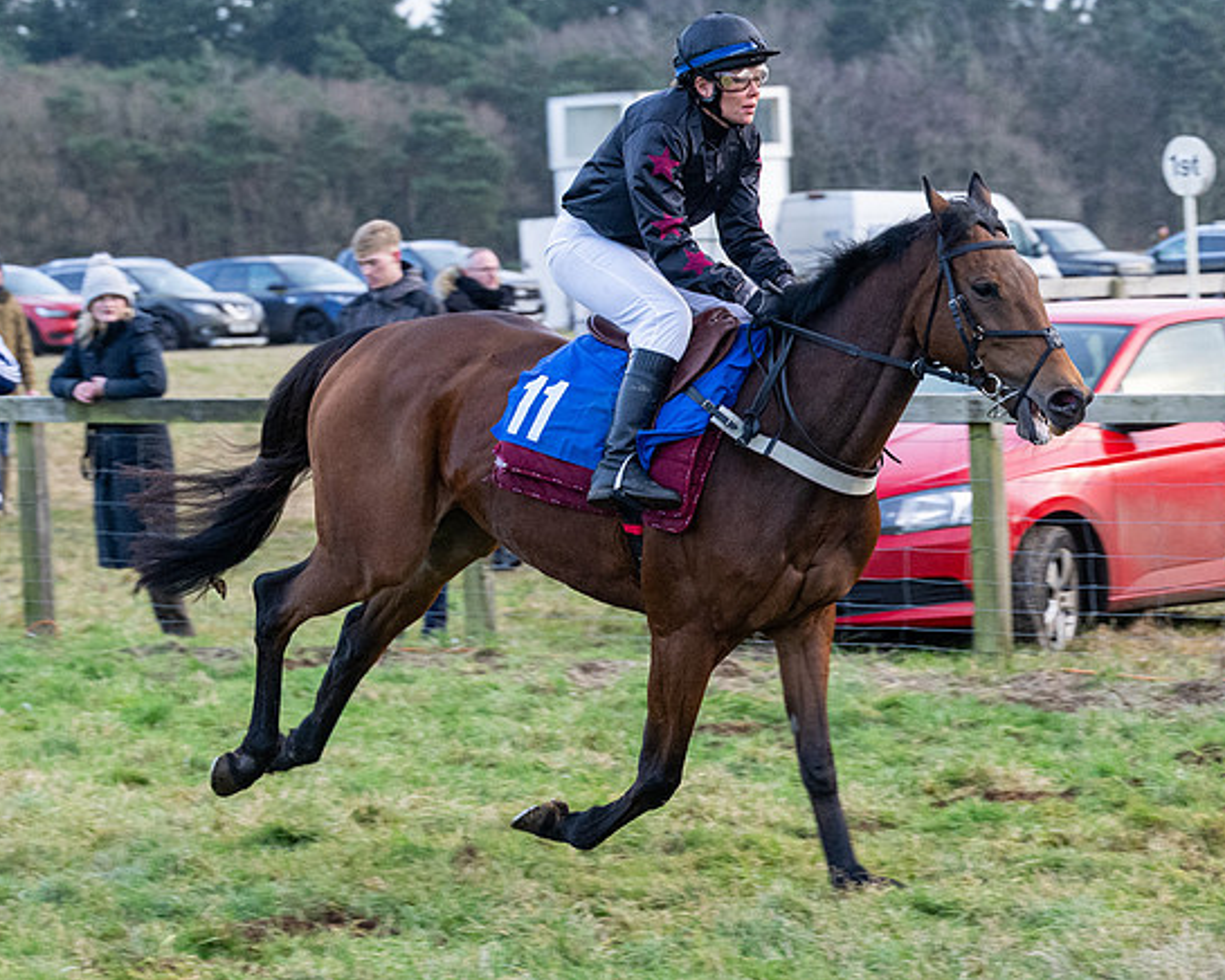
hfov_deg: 12.4
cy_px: 539
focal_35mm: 156
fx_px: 5656
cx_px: 771
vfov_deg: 9.9
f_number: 4
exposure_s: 1/500
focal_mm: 70
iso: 1250
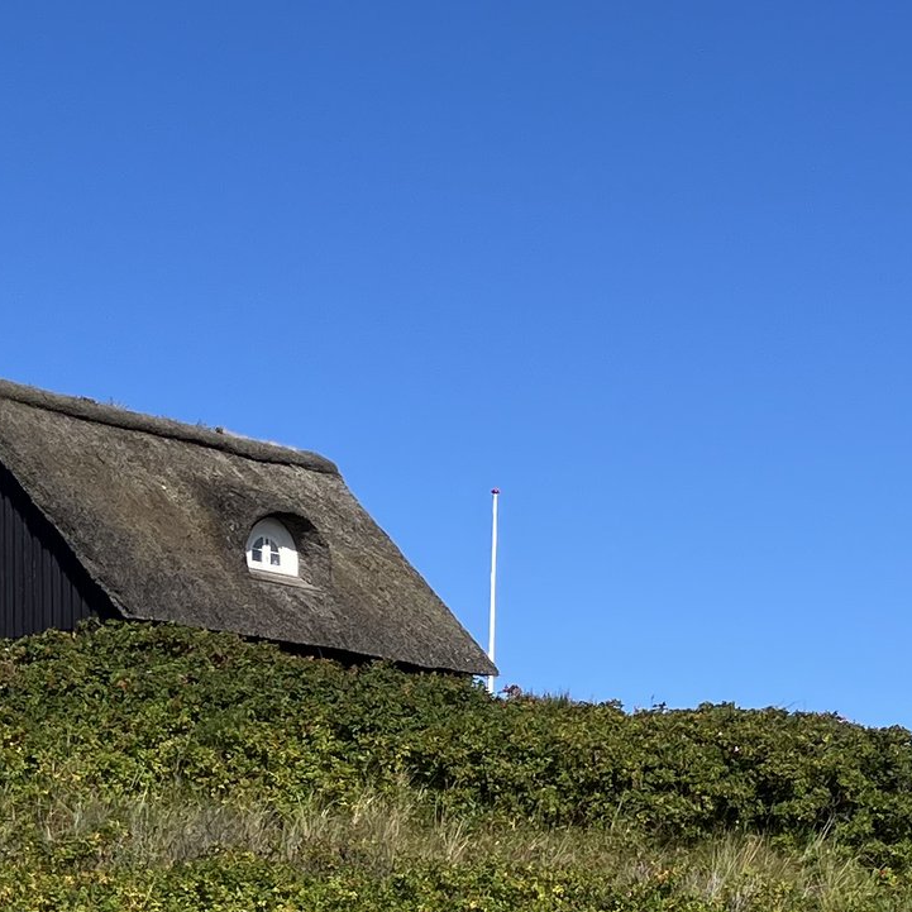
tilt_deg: +3.1
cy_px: 1018
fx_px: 3070
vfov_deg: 16.4
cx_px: 587
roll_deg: +0.3
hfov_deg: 16.9
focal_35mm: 103
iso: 32
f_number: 1.8
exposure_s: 1/2315
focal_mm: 3.99
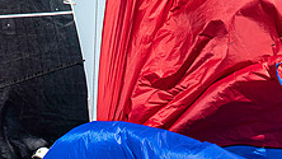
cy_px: 211
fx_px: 10187
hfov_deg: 1.6
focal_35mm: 1362
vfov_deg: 0.9
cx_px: 88
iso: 320
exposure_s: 1/3200
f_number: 5
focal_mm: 300
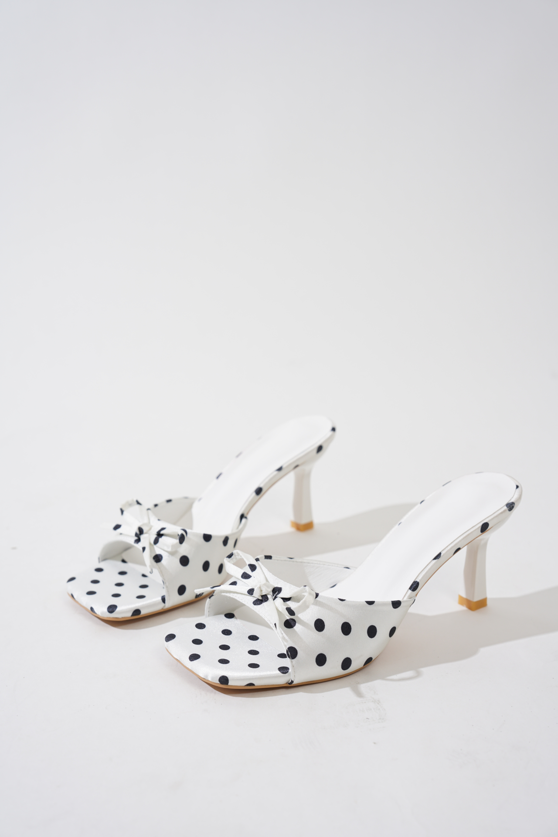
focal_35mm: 48
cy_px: 418
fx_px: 1116
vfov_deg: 41.1
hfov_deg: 28.1
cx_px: 279
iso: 200
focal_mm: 48
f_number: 6.3
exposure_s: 1/100
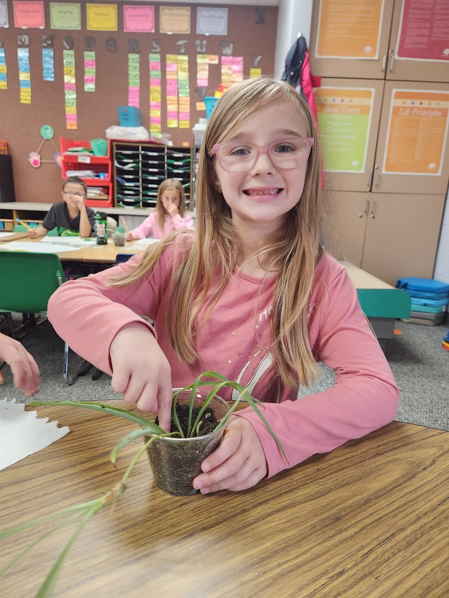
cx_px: 224
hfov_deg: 58.9
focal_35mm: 23
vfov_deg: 73.9
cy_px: 299
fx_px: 398
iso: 500
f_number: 1.8
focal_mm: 5.4
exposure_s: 1/120
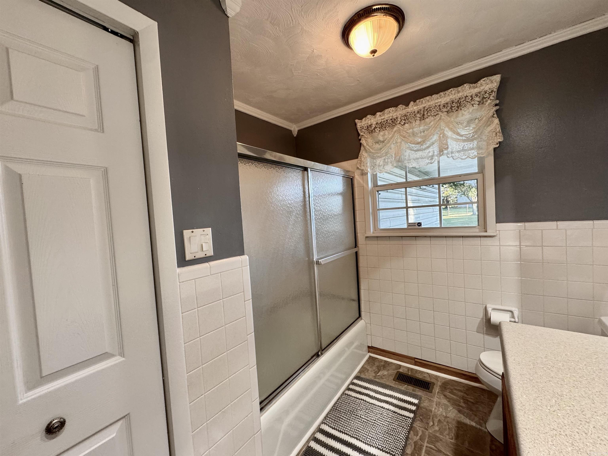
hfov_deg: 102.1
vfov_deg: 85.7
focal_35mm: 14
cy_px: 228
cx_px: 304
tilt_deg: -3.8
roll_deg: +3.4
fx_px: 246
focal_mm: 2.22
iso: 200
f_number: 2.2
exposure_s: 1/120
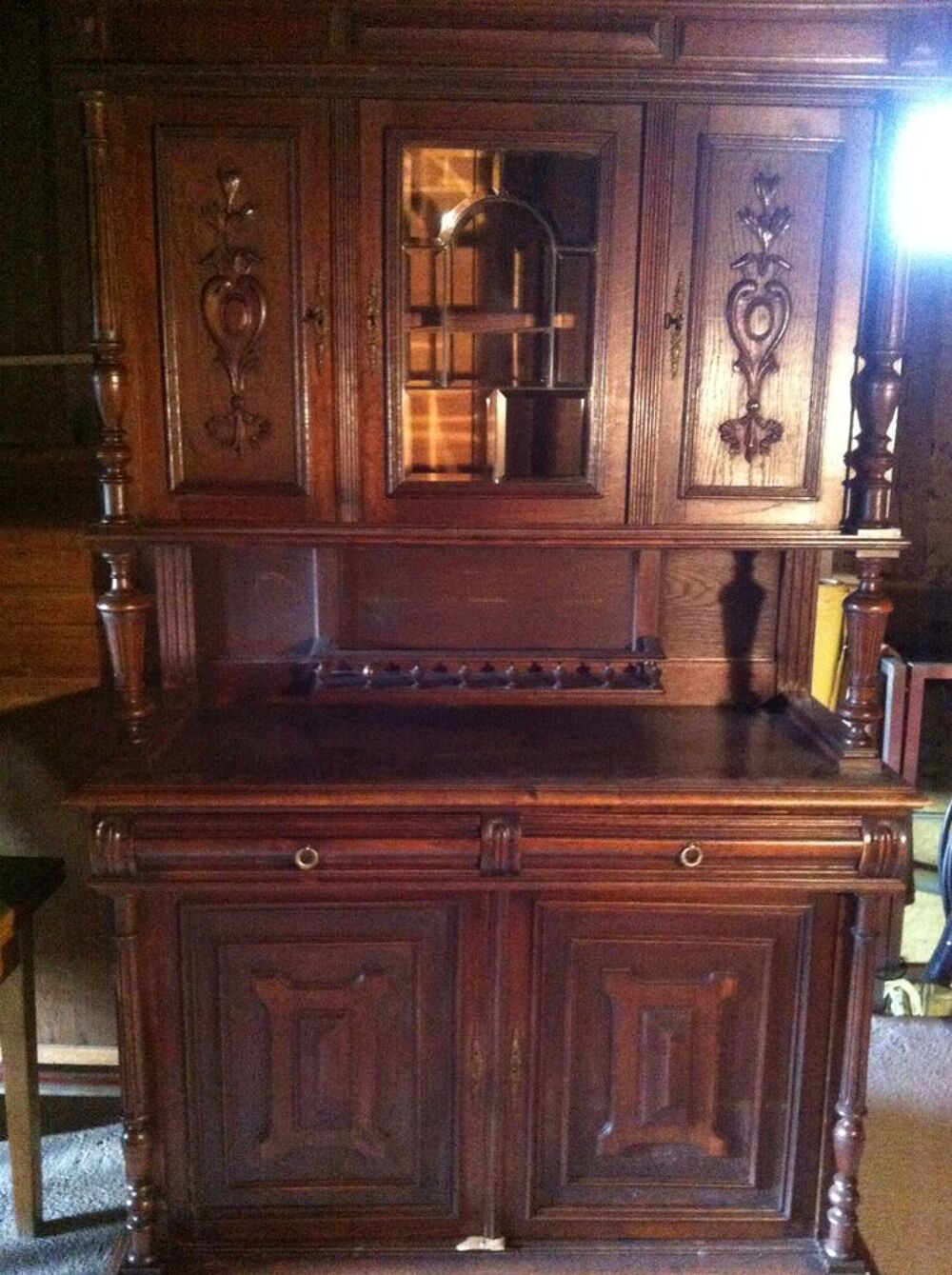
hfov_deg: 40.6
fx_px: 1287
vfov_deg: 52.7
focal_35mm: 35
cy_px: 638
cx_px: 476
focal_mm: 3.85
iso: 1000
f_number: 2.8
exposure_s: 1/17
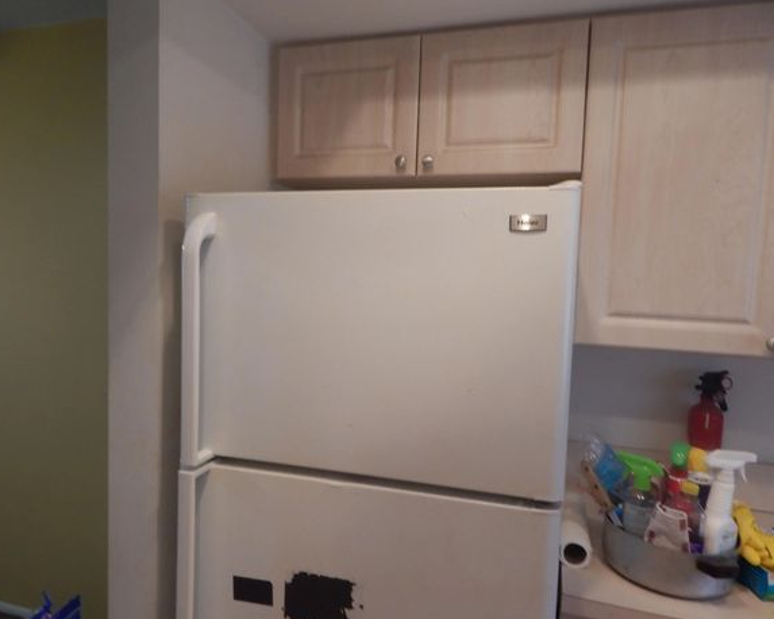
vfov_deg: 58.7
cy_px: 320
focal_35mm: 24
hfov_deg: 70.3
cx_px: 374
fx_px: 550
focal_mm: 4
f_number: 3
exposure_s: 1/30
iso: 140
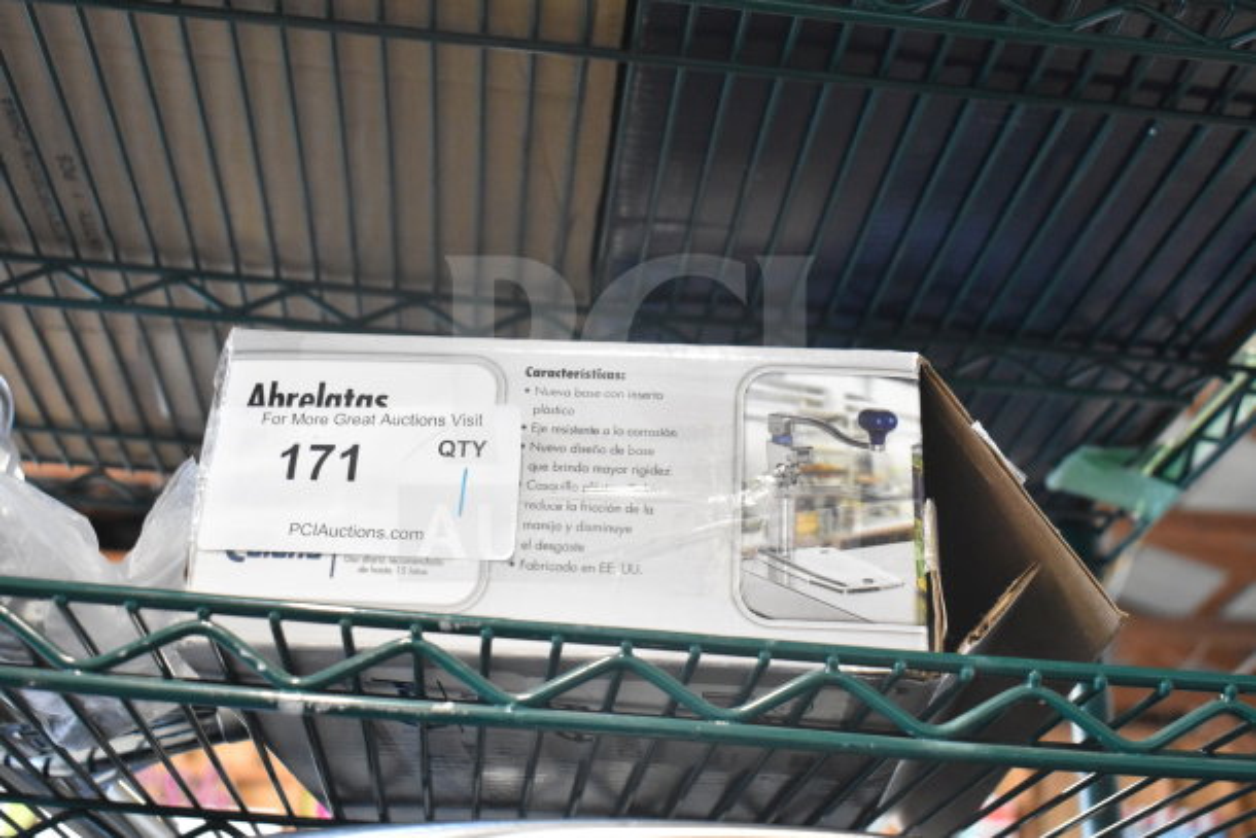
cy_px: 419
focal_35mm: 45
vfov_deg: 29.9
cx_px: 628
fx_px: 1570
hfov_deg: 43.6
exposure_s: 1/50
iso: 3600
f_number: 4.2
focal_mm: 30
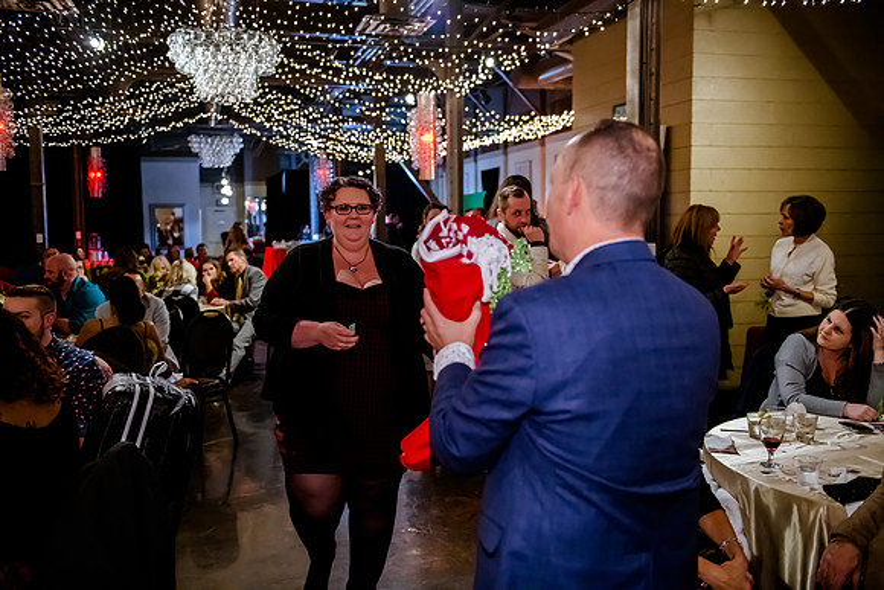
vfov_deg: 36.9
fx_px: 884
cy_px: 295
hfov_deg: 53.1
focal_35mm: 36
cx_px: 442
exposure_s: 1/200
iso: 5000
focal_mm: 36
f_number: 2.8
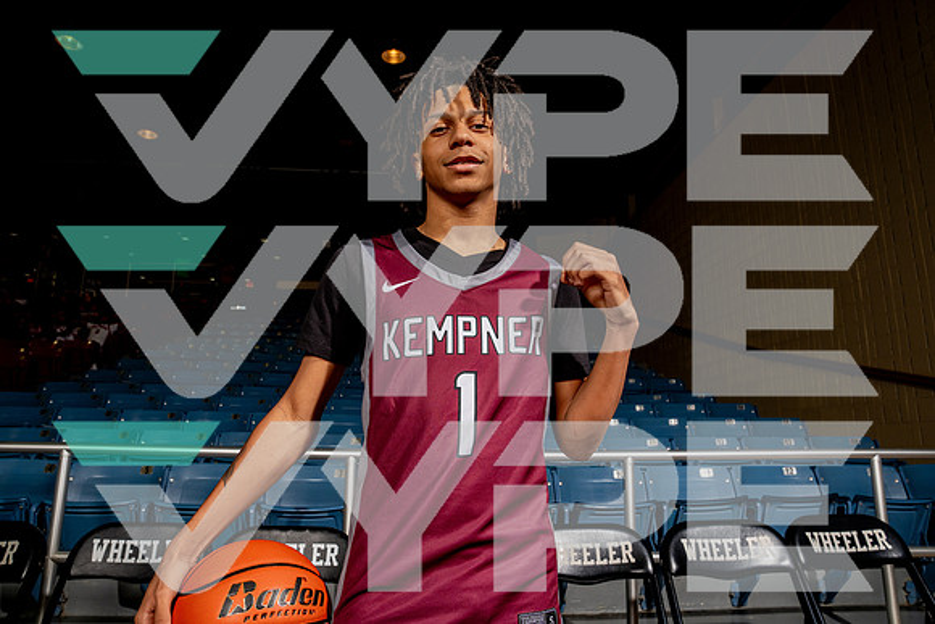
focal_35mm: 24
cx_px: 468
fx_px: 623
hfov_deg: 73.7
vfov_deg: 53.2
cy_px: 312
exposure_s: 1/125
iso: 250
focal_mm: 24
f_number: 7.1
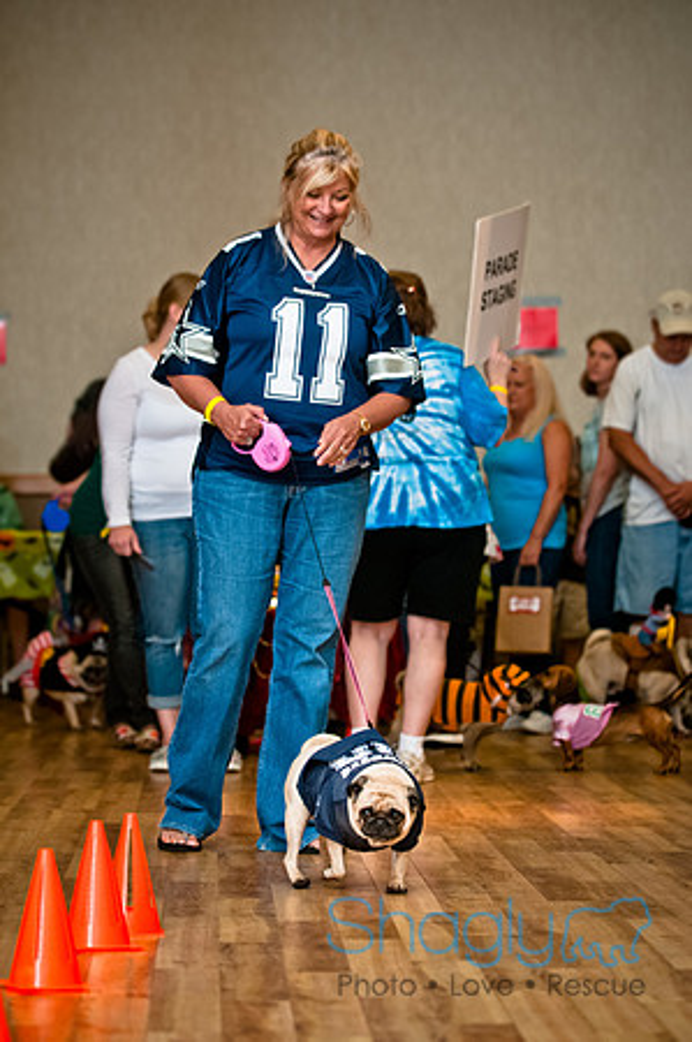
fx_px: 3728
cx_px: 346
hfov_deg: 10.6
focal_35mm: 129
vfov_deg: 15.9
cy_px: 521
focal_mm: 86
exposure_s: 1/200
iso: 200
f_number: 2.8
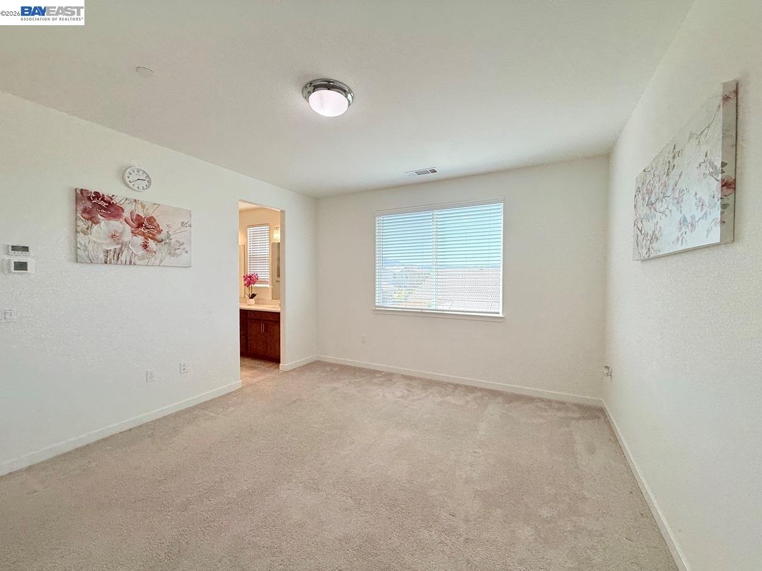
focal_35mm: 14
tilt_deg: -1.5
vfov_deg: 85.7
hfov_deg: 102.1
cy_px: 286
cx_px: 381
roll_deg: -0.8
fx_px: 308
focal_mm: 2.22
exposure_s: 1/242
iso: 64
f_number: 2.2
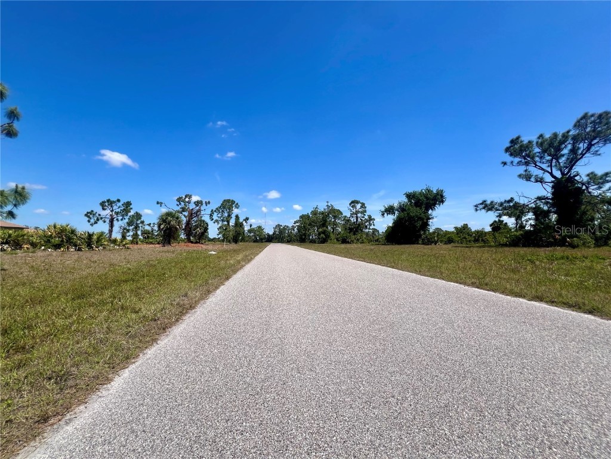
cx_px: 306
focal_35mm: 13
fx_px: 229
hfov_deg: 106.2
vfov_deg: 89.9
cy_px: 230
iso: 32
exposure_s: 1/2370
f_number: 1.8
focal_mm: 1.57
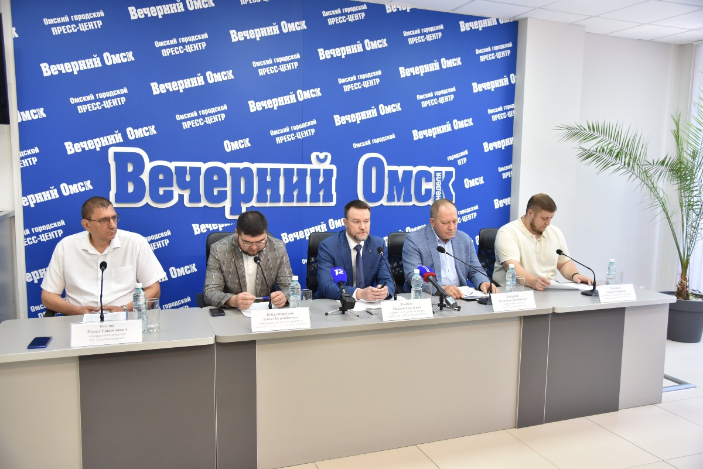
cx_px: 352
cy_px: 234
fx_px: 586
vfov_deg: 43.6
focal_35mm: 30
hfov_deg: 61.9
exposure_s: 1/160
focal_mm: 30
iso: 1100
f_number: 4
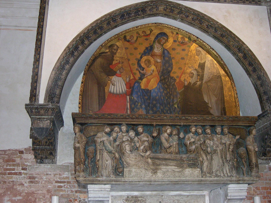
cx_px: 136
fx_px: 368
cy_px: 102
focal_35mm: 47
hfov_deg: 40.4
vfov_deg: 30.9
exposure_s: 1/60
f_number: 3.1
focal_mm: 10.1
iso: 400
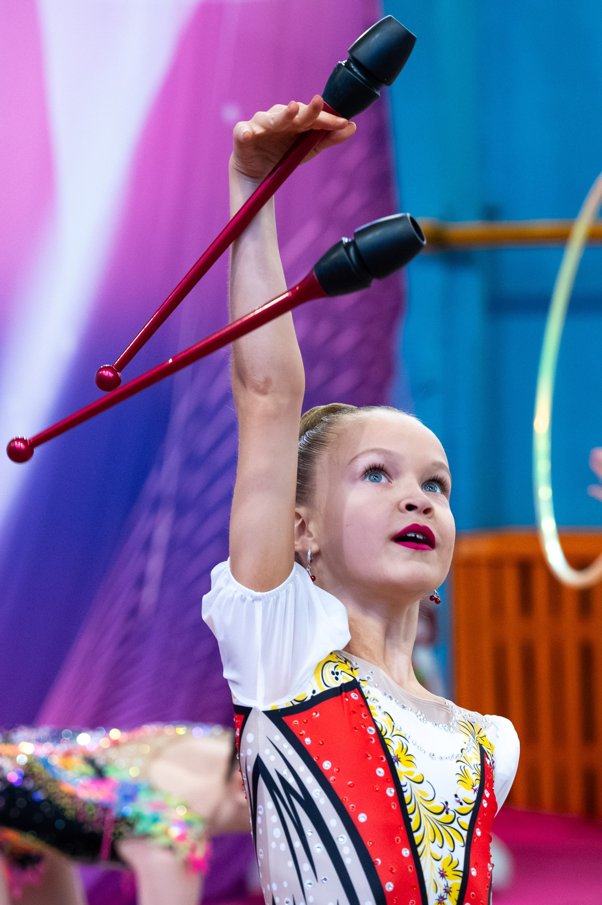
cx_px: 329
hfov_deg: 8.8
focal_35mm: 156
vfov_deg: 13.2
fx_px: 3908
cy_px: 487
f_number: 3.5
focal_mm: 85
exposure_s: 1/800
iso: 4000
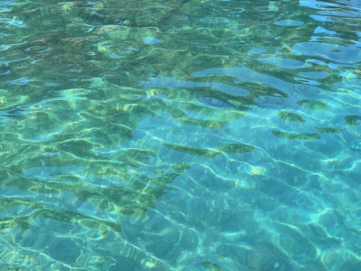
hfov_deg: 25.3
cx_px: 180
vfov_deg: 19.1
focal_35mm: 77
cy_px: 136
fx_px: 803
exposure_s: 1/188
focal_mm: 9
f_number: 2.8
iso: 32
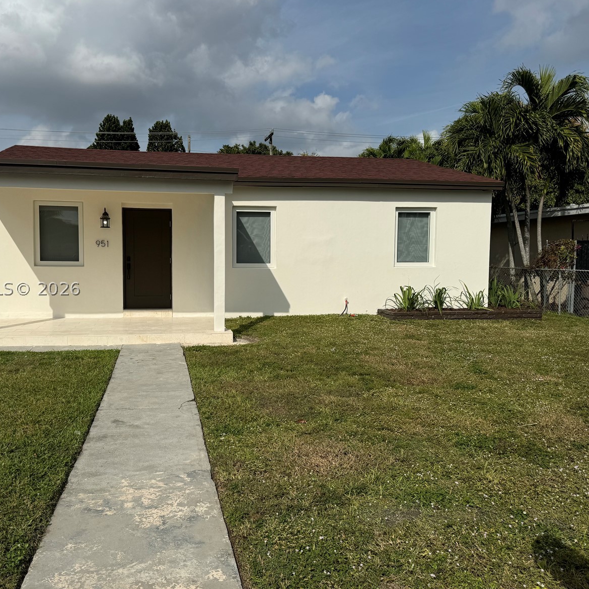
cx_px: 234
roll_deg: -0.1
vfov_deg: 55.6
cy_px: 288
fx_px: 558
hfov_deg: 55.2
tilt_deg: -4.2
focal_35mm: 29
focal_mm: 6.76
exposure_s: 1/15152
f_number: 1.78
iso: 80
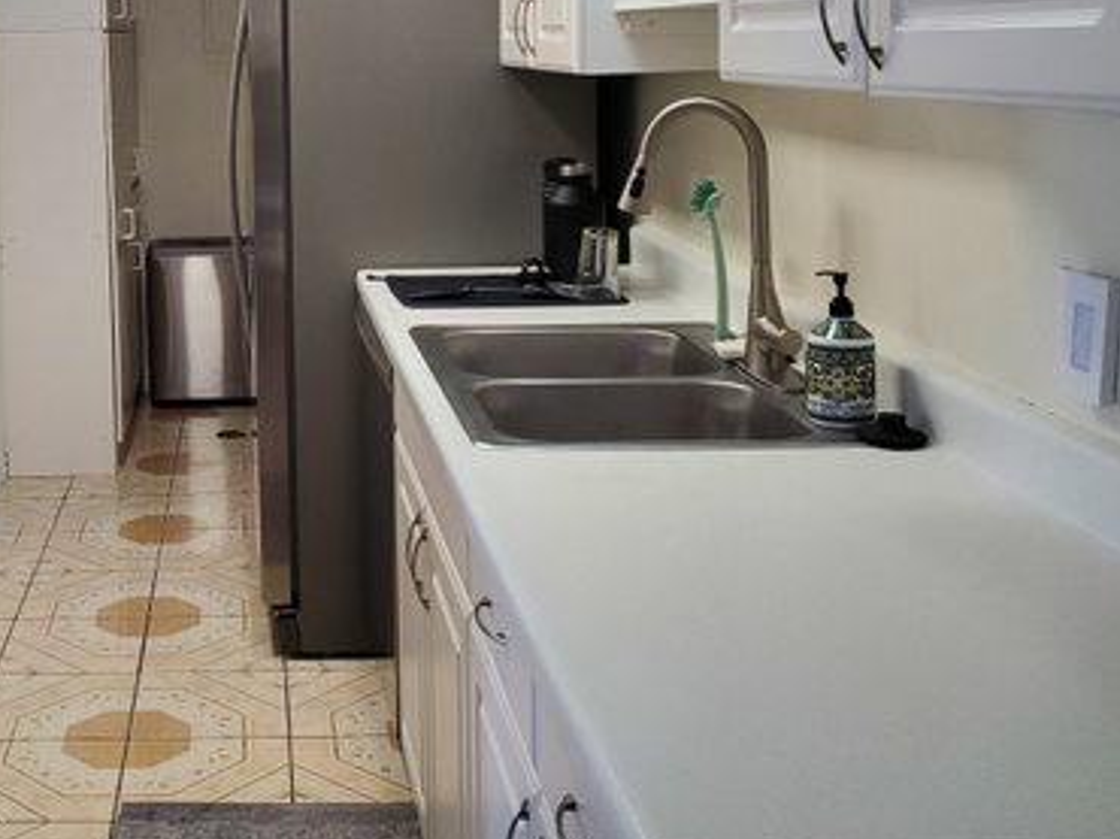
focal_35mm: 45
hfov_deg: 40.4
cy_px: 179
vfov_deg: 31.4
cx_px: 230
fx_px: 1455
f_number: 2.4
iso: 250
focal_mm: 4.3
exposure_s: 1/120
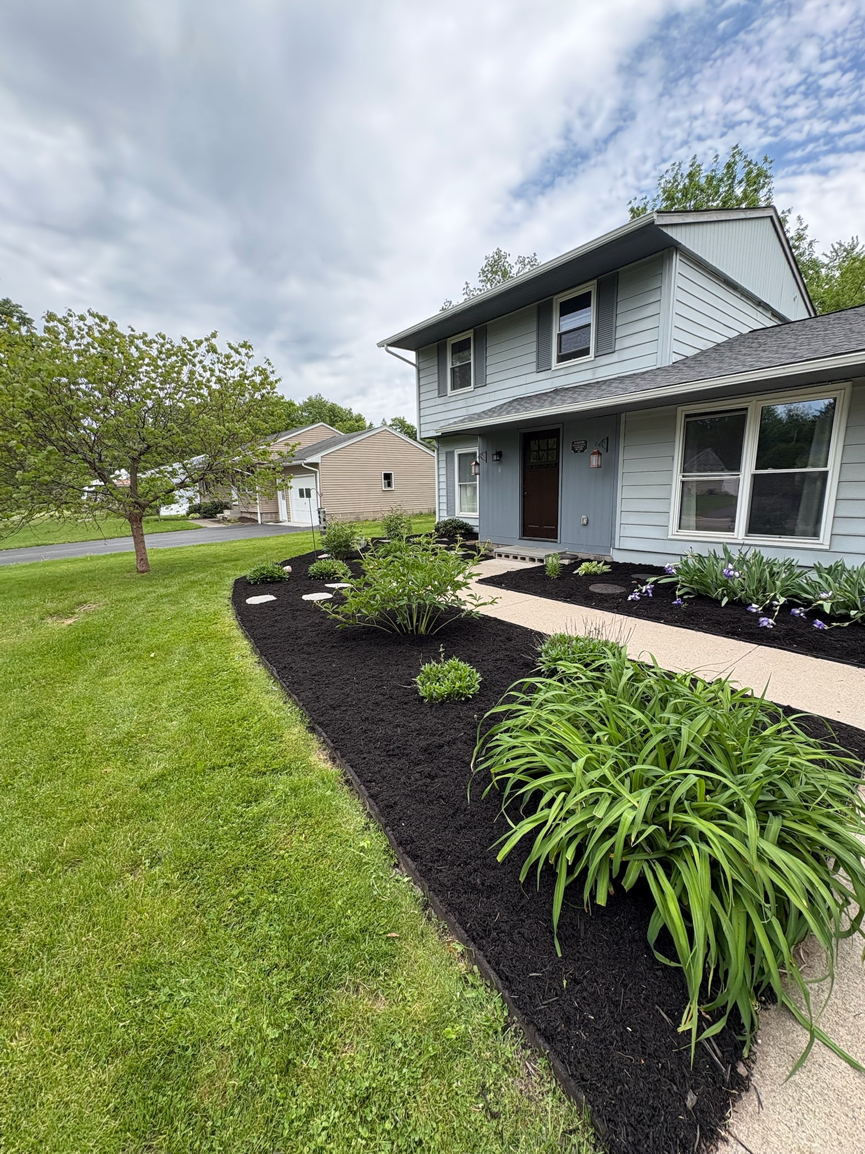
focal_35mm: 14
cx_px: 432
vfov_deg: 102.1
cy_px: 577
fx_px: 466
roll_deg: -1.6
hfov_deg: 85.7
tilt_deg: -12.3
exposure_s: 1/693
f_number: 2.2
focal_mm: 2.22
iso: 64
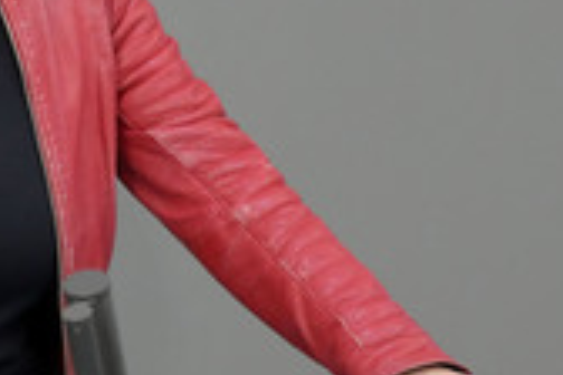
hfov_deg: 1.9
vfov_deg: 1.3
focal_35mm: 1073
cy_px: 80
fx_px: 16779
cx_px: 52
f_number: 5.6
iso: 8000
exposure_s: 1/400
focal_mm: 400
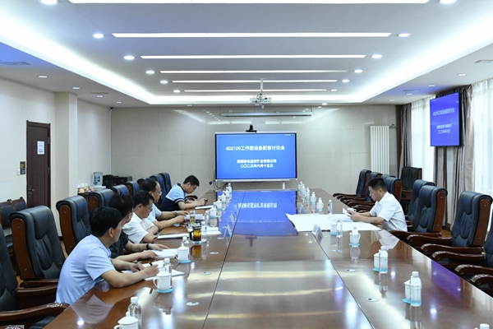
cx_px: 246
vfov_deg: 45.0
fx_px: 397
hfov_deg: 63.7
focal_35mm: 29
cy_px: 164
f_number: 4.5
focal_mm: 29
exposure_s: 1/80
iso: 1600
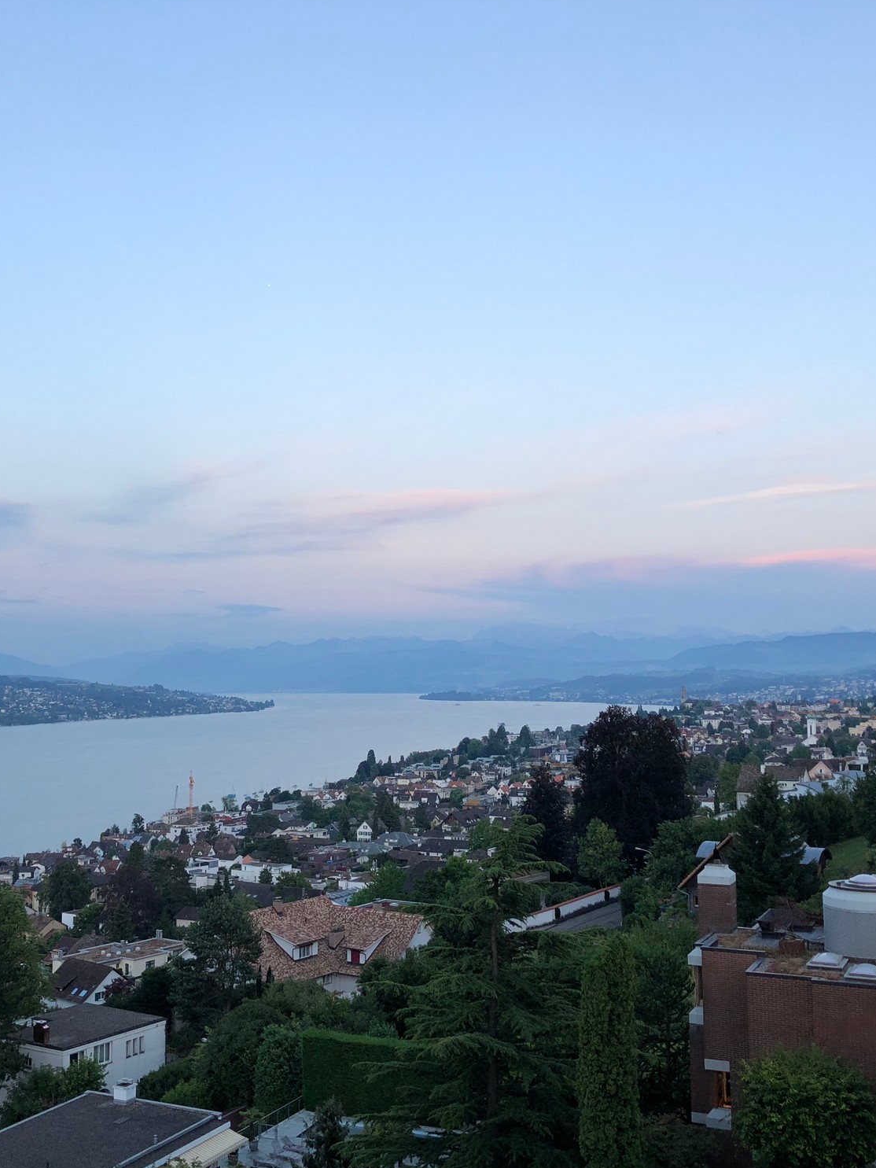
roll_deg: -0.6
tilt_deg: +3.9
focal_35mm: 38
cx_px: 410
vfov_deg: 49.0
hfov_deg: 37.7
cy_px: 584
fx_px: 1282
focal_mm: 3.99
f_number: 1.8
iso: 32
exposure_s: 1/100
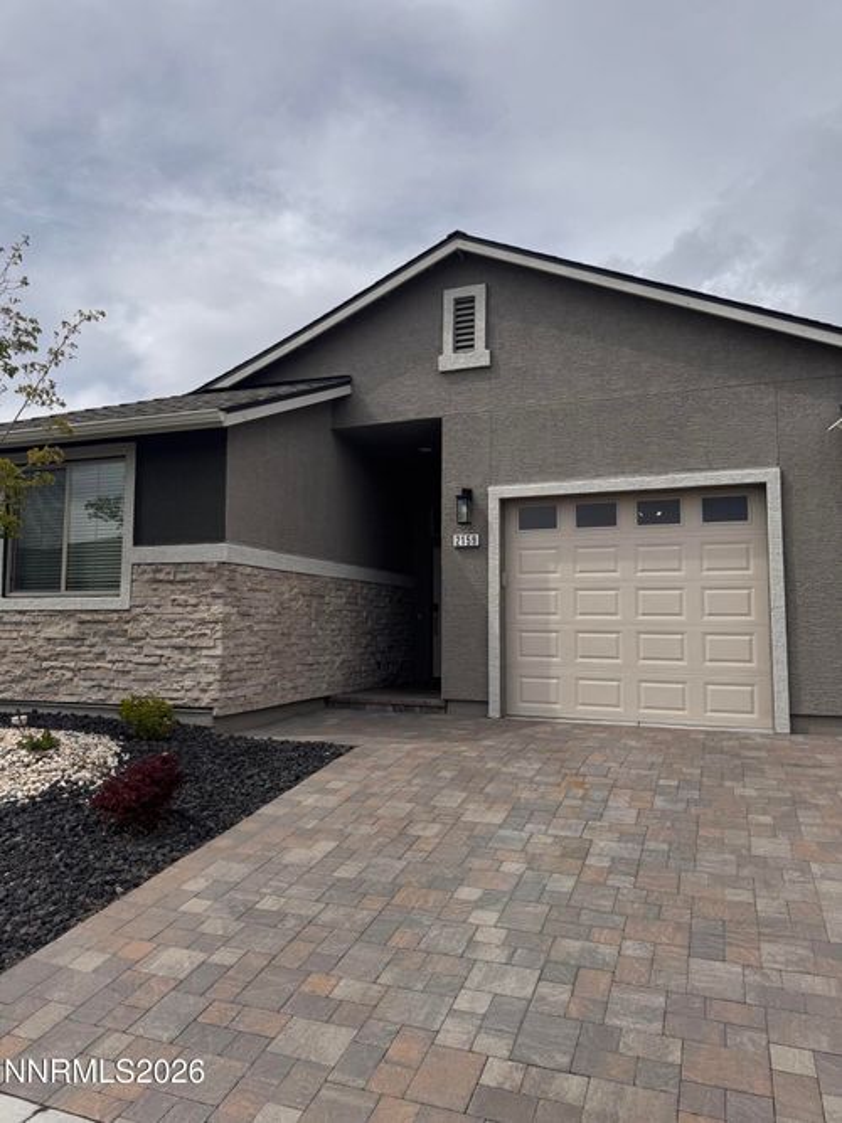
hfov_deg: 56.8
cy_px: 562
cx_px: 421
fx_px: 779
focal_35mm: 24
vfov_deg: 71.6
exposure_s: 1/7937
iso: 80
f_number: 1.78
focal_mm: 6.76
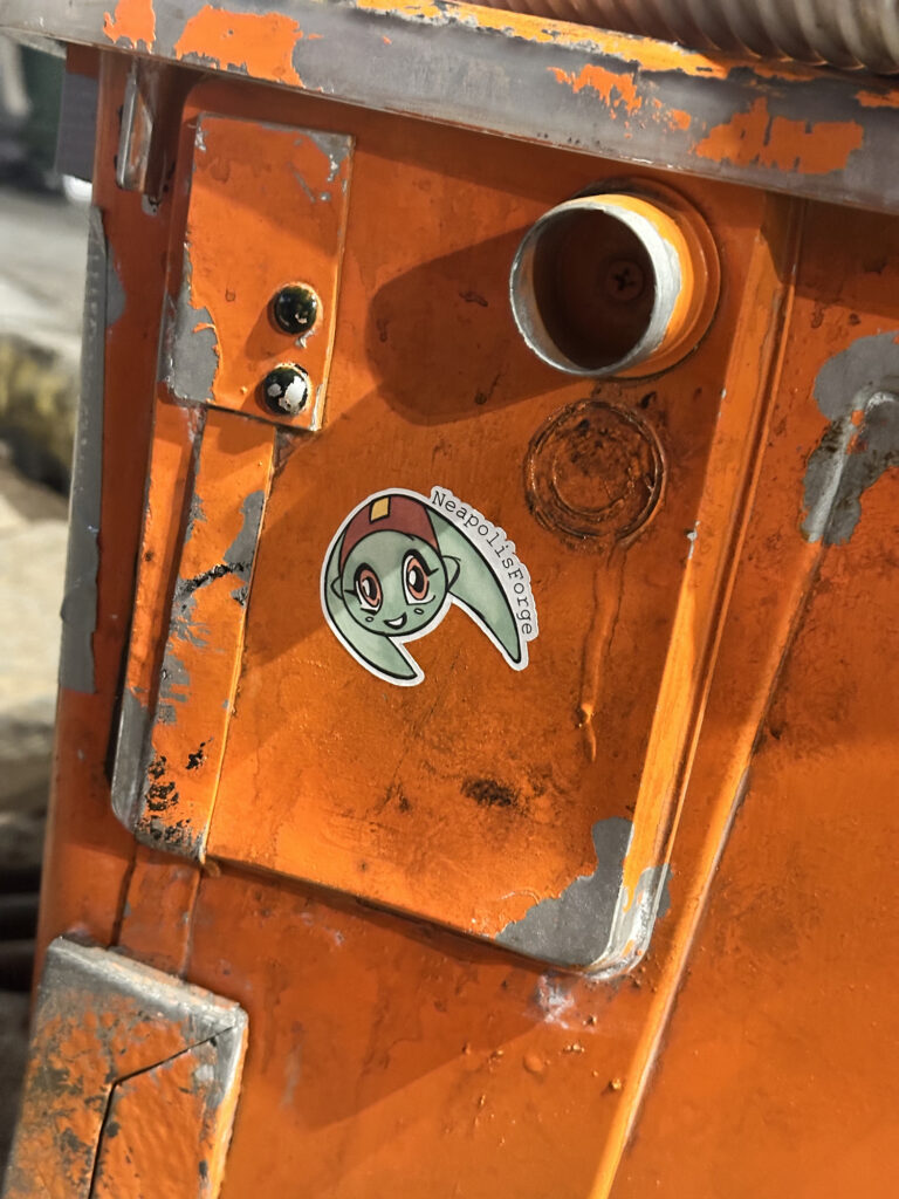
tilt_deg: -12.1
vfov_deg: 39.7
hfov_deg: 30.3
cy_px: 600
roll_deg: -13.7
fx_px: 1662
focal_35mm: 48
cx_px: 450
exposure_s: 1/25
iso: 640
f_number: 1.78
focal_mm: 6.86
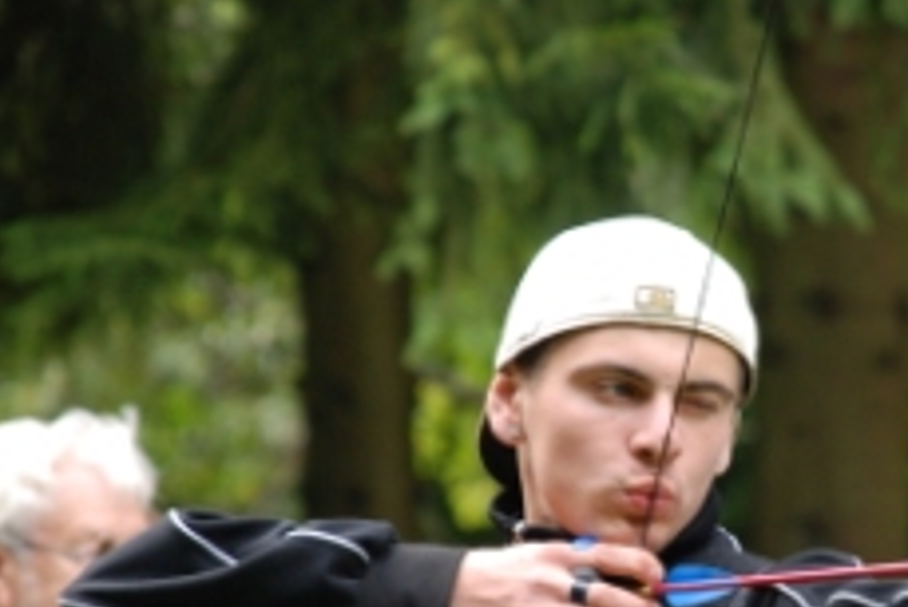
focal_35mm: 396
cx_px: 726
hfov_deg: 5.2
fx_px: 9993
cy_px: 480
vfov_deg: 3.5
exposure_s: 1/100
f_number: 5.6
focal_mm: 135
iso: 400
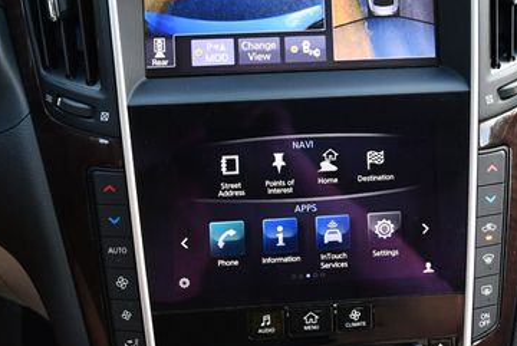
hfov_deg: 31.4
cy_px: 76
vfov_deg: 21.1
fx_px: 920
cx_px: 283
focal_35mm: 64
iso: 560
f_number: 3.5
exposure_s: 1/250
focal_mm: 18
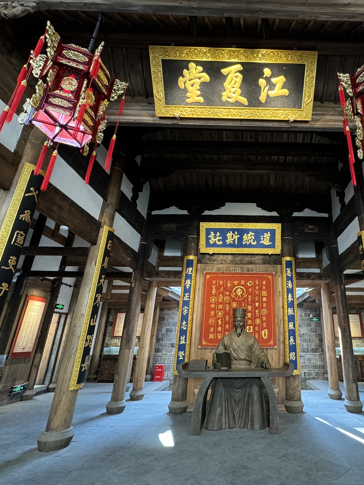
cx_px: 253
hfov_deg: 66.2
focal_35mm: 19
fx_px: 266
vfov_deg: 84.7
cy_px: 241
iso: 320
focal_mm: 2.22
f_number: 2.2
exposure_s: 1/99
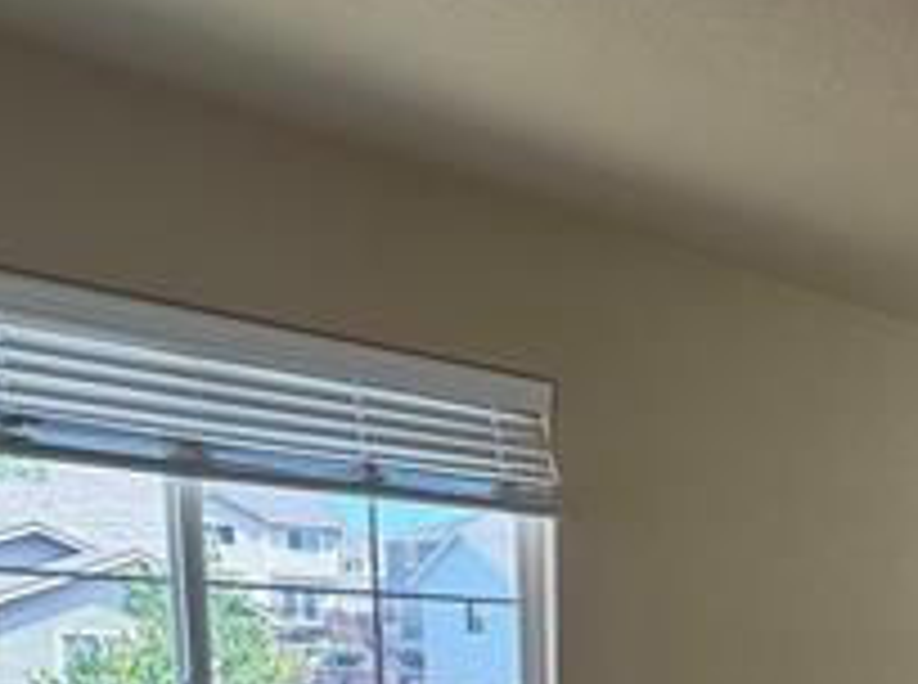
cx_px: 1210
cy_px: 808
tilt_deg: -7.7
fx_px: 1164
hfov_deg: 32.0
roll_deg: -3.1
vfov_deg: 28.7
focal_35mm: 44
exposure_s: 1/120
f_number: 2.2
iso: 100
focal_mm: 2.22
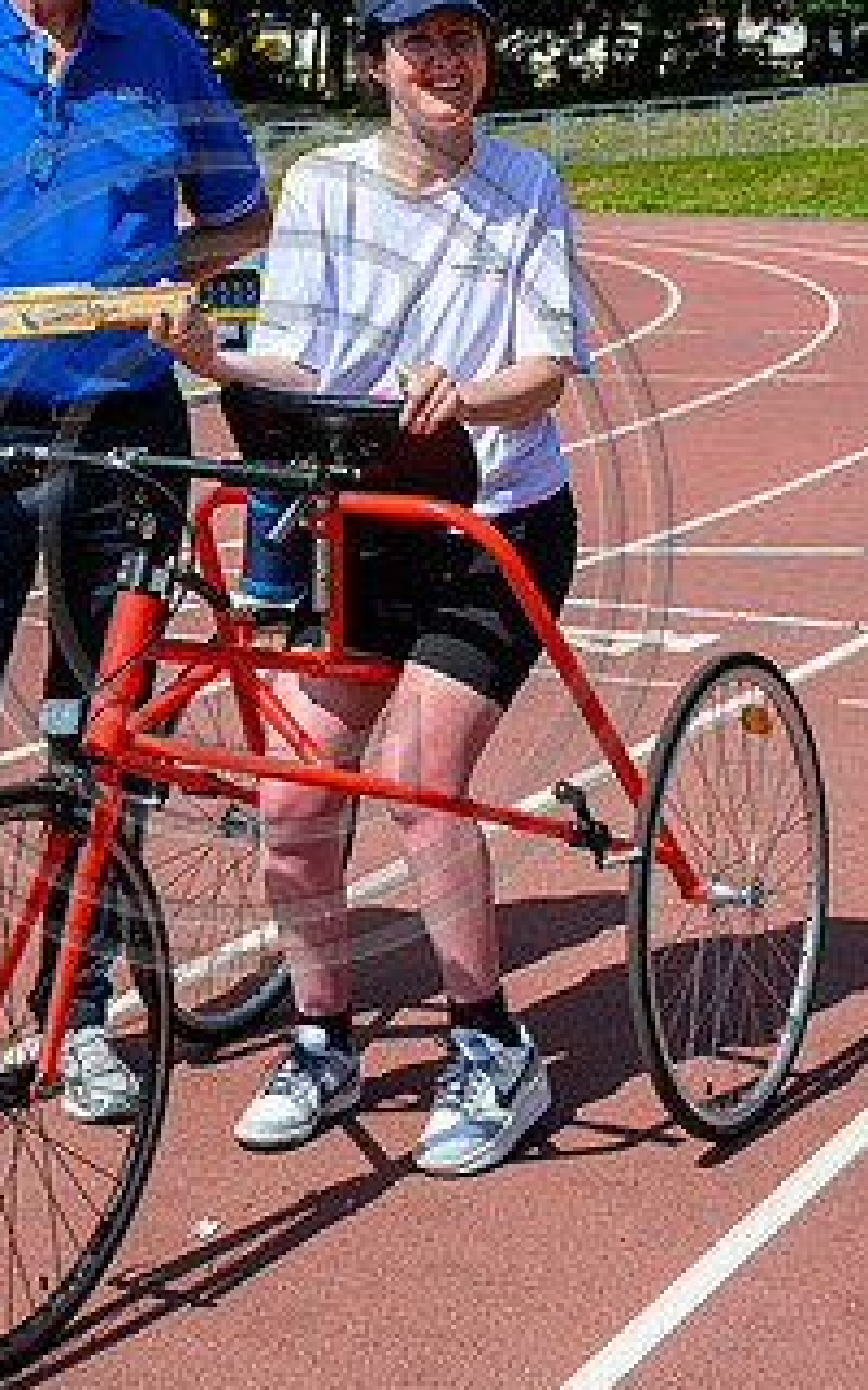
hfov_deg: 17.8
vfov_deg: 28.1
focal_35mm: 73
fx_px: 2763
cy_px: 534
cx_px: 230
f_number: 8
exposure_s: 1/1000
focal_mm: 51
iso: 200
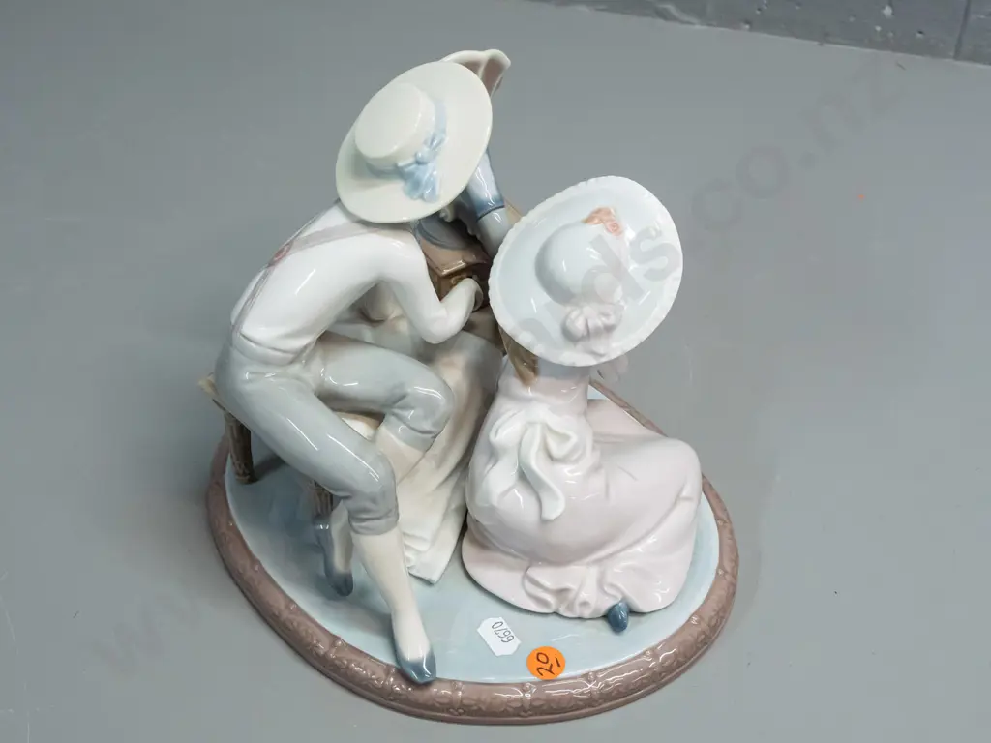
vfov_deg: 34.3
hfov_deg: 44.8
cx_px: 496
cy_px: 372
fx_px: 1202
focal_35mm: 42
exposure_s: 1/250
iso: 3200
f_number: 5.6
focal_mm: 21
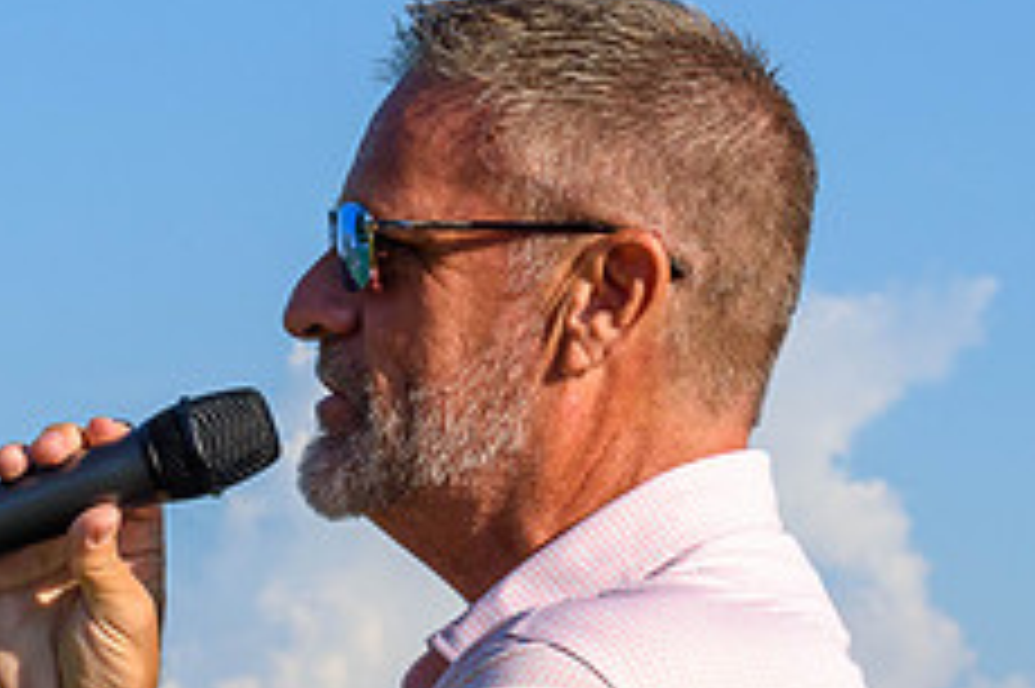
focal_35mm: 208
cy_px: 515
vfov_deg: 6.6
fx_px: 5976
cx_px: -4
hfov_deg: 9.8
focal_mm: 55
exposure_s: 1/500
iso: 200
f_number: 11
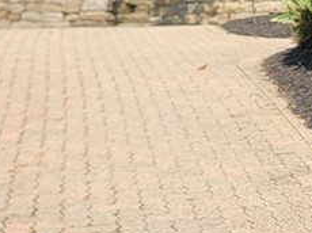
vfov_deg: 13.4
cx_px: 615
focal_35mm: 107
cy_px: -43
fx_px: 963
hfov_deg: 15.1
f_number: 1.8
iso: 16
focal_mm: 6.7
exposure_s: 1/327
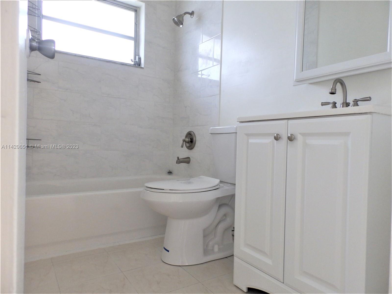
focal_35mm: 22
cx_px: 196
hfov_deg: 76.4
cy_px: 147
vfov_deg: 61.1
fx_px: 249
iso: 200
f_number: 3.4
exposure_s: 1/30
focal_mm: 4
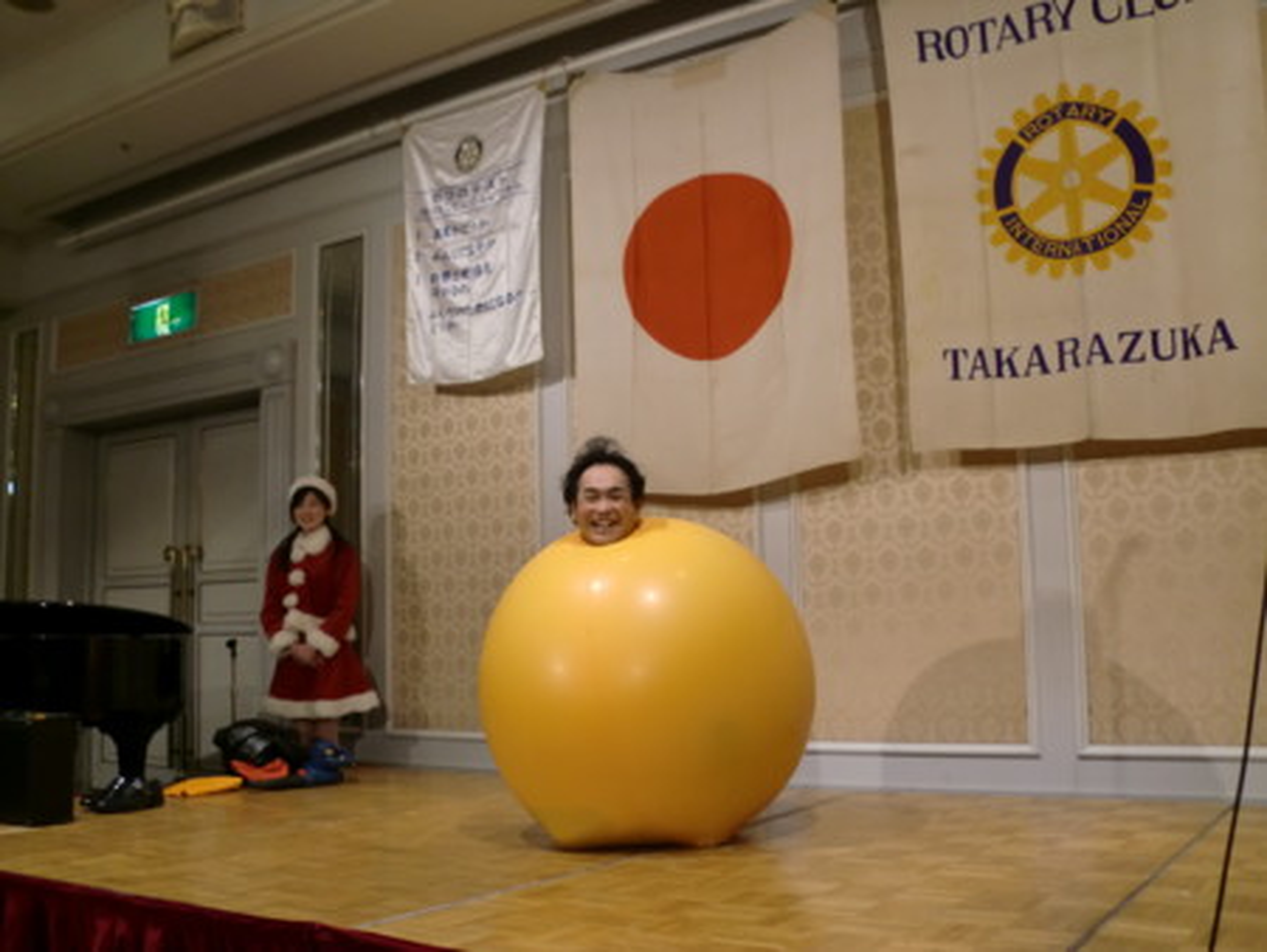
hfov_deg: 52.6
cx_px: 634
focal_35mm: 35
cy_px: 476
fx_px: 1282
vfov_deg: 40.7
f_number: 3.1
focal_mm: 6.3
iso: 125
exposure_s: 1/60
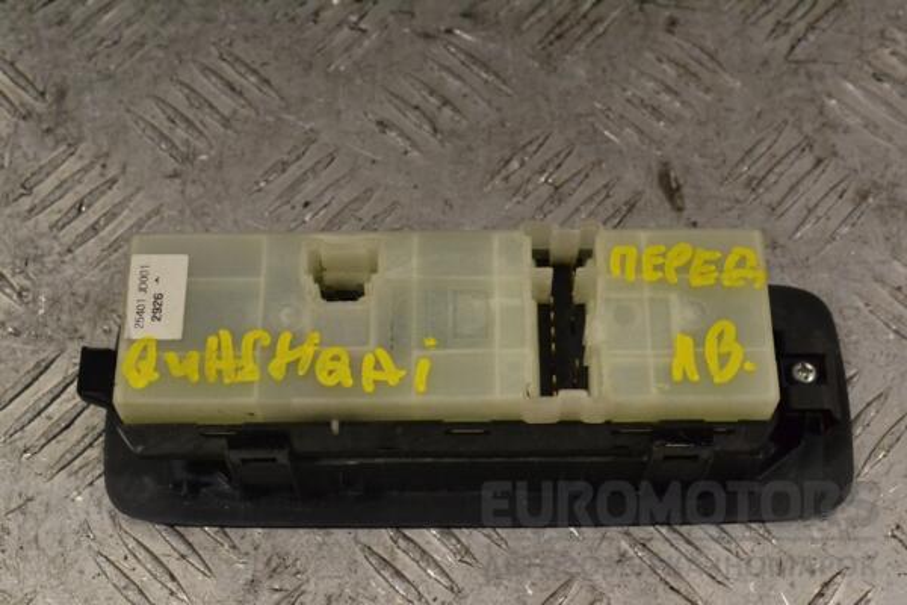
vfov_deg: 22.6
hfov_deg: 33.4
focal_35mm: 60
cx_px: 454
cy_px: 302
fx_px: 1512
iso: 3200
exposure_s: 1/500
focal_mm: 40
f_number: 11
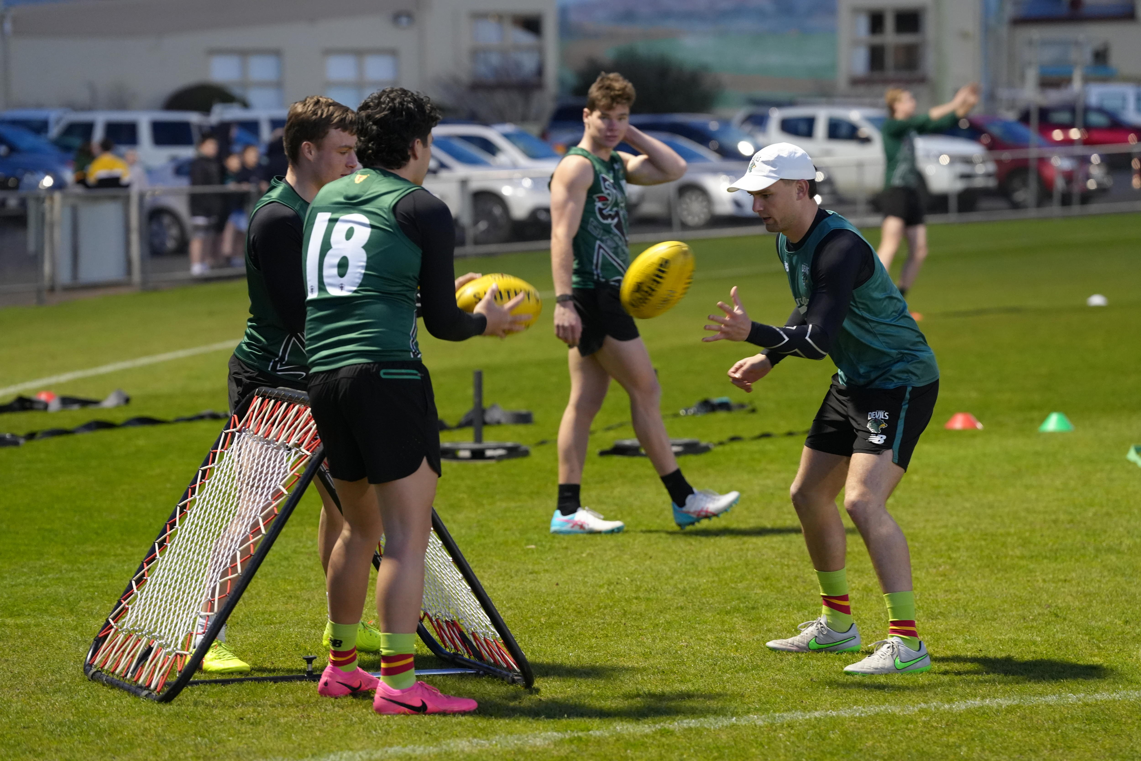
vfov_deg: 9.1
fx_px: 4785
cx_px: 570
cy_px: 380
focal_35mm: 151
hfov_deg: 13.6
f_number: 4
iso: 4000
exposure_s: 1/160
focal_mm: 151
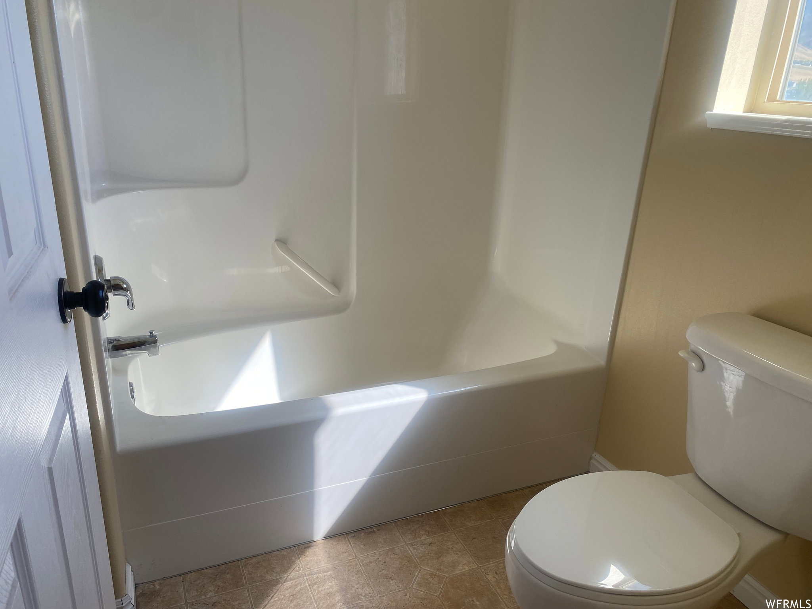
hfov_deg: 67.3
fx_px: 610
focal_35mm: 26
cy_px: 304
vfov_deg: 53.1
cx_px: 406
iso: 32
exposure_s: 1/360
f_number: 1.8
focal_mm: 4.25
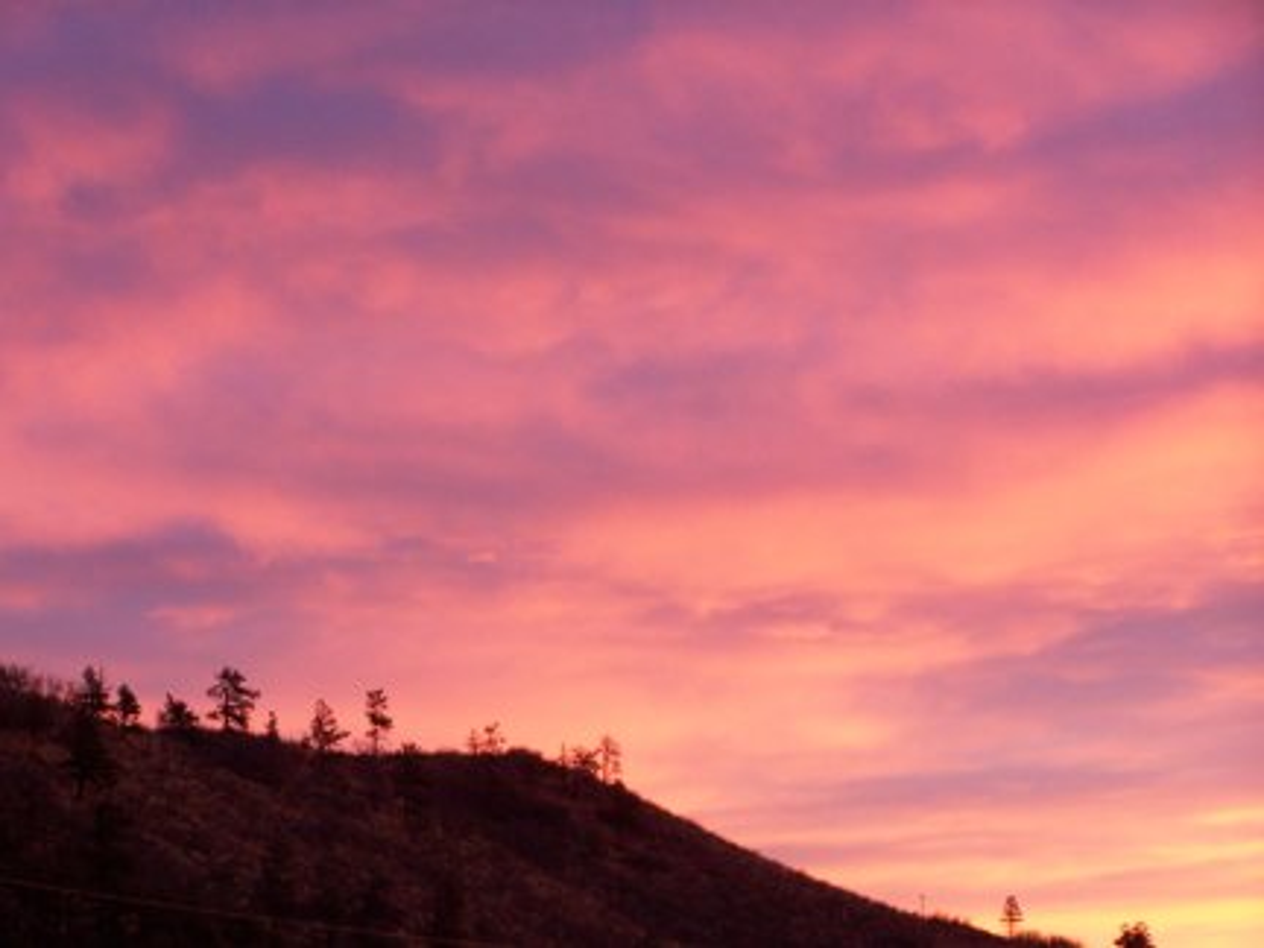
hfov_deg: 16.8
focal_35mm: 117
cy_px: 474
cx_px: 632
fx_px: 4272
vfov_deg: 12.7
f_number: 3.2
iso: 140
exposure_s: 1/15
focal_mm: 19.4
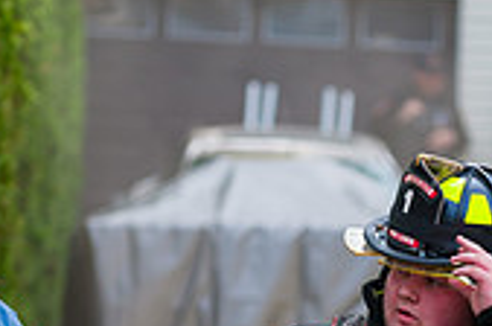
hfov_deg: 5.9
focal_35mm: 351
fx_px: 4788
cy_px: 343
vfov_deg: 3.9
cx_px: 454
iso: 200
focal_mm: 102
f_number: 3.2
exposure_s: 1/1250
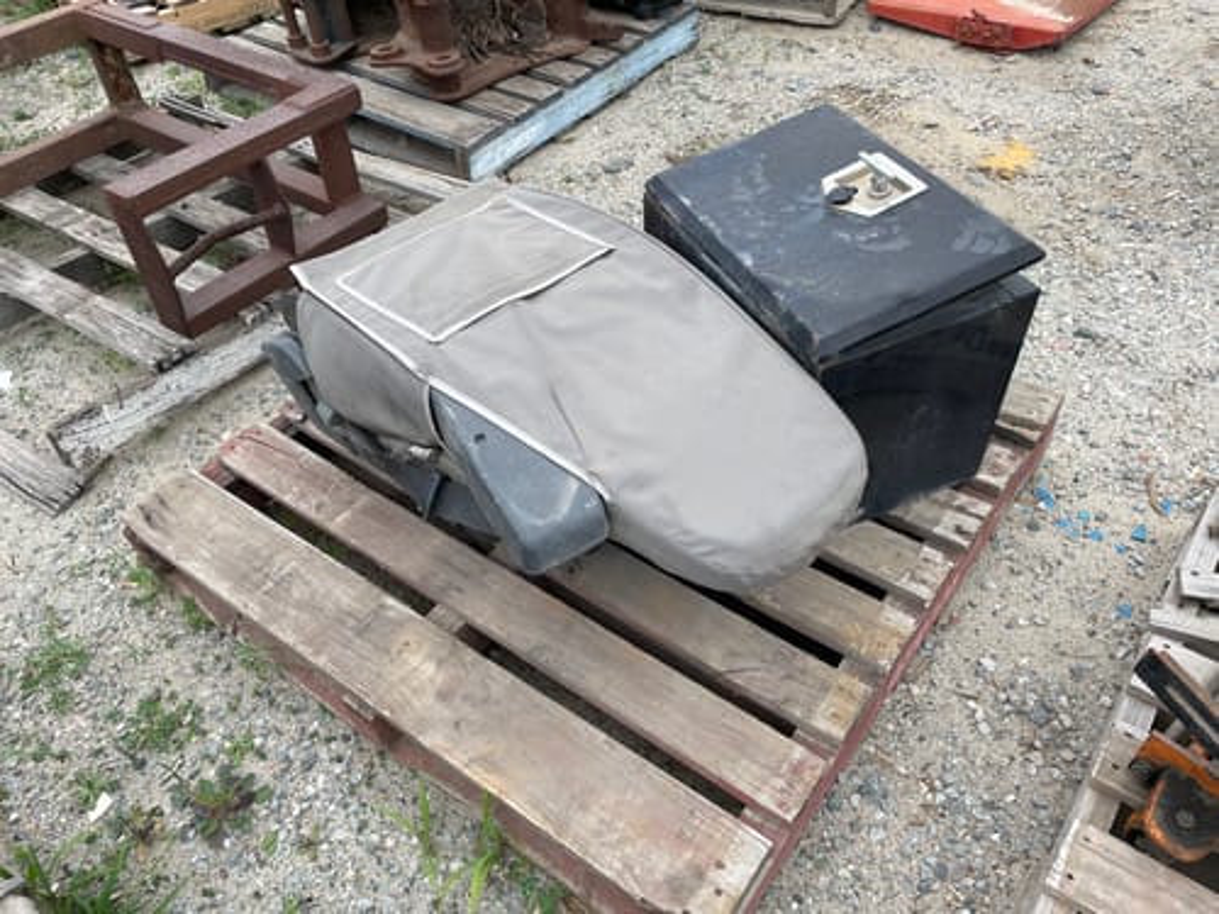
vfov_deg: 53.1
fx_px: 916
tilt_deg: -45.5
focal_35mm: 26
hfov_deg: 67.3
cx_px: 610
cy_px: 457
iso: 32
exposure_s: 1/384
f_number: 1.6
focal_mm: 4.2
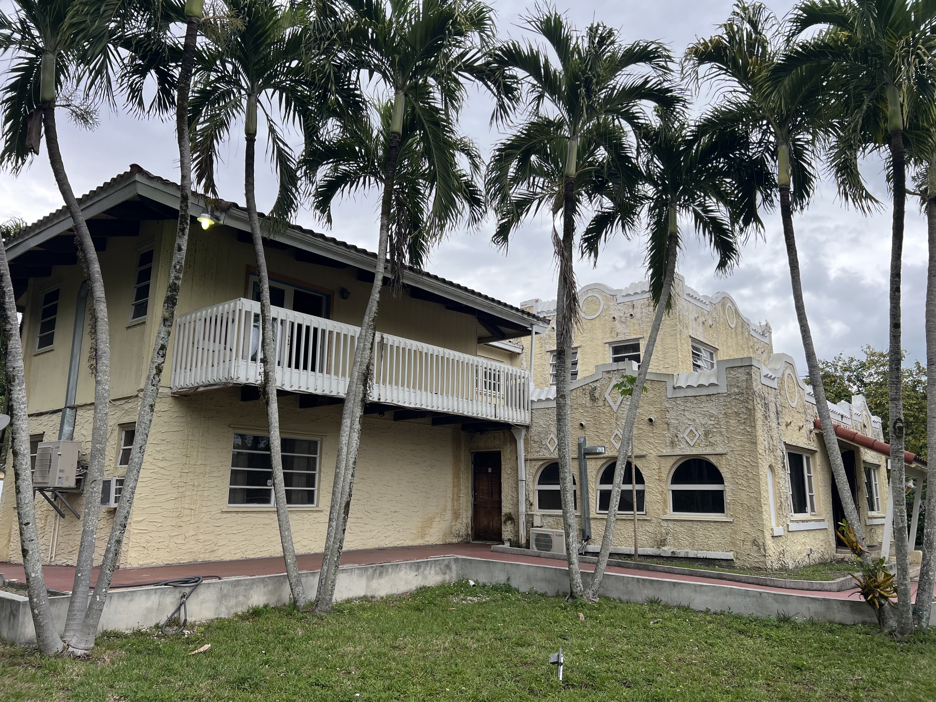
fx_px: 703
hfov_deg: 67.3
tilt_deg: +12.1
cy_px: 351
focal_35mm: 26
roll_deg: -0.7
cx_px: 468
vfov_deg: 53.1
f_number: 1.5
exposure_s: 1/1468
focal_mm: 5.7
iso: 50
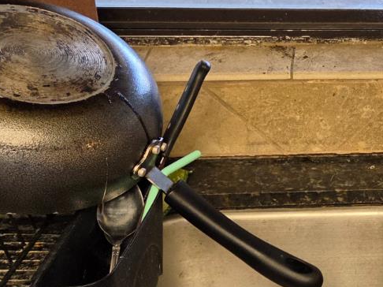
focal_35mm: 71
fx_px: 785
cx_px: 471
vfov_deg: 20.6
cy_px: 202
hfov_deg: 24.6
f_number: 1.8
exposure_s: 1/120
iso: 200
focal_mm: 5.4
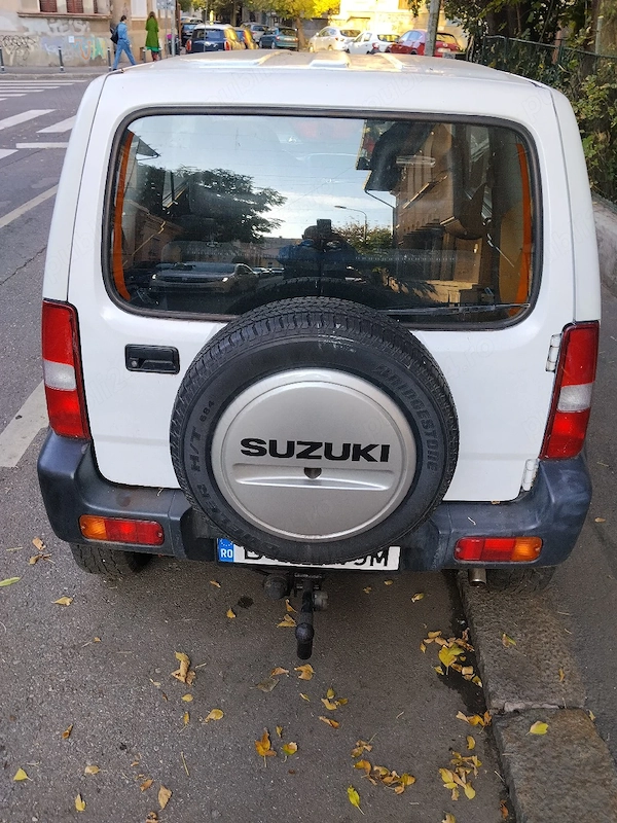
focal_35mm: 29
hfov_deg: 48.2
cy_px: 412
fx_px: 689
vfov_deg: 61.7
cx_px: 308
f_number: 1.8
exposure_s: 1/133
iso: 50
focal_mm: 4.22
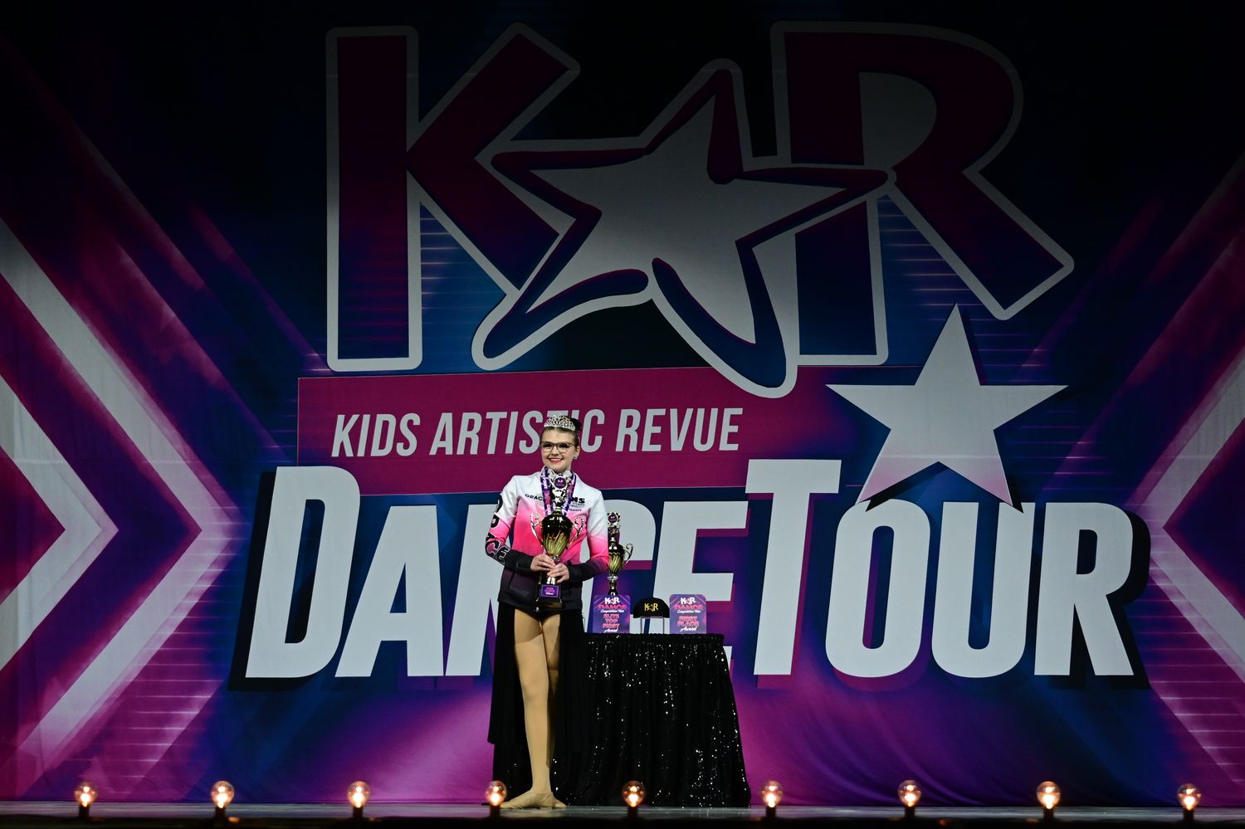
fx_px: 1763
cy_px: 414
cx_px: 622
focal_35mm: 51
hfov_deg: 38.9
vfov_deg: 26.5
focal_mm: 34
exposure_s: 1/800
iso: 1600
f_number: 2.8
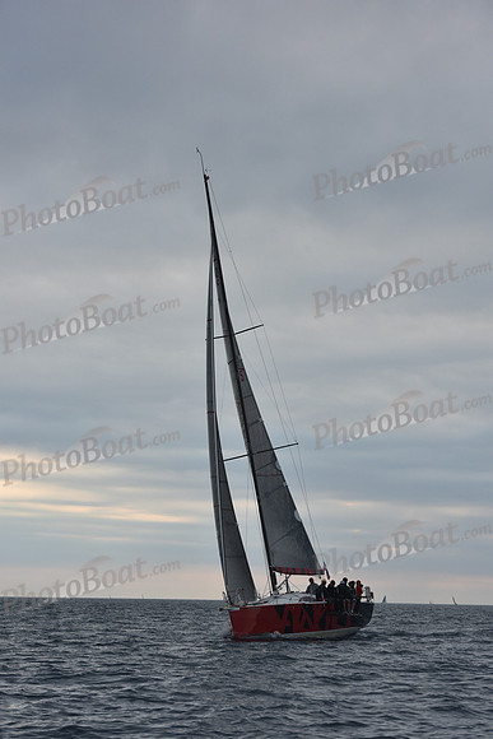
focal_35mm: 92
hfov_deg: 14.9
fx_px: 1889
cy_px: 370
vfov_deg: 22.1
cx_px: 246
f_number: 8
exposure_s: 1/800
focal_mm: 92
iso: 400
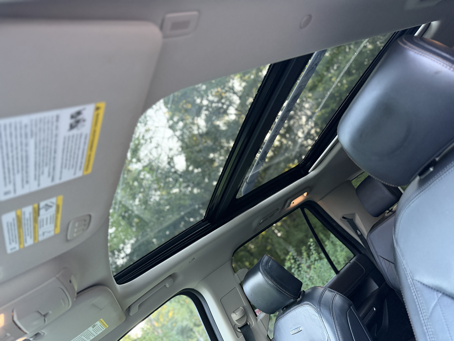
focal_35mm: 24
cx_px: 227
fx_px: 315
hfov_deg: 71.6
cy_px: 170
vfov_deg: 56.8
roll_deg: +39.1
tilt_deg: +19.9
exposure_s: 1/60
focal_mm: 6.76
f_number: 1.78
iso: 400
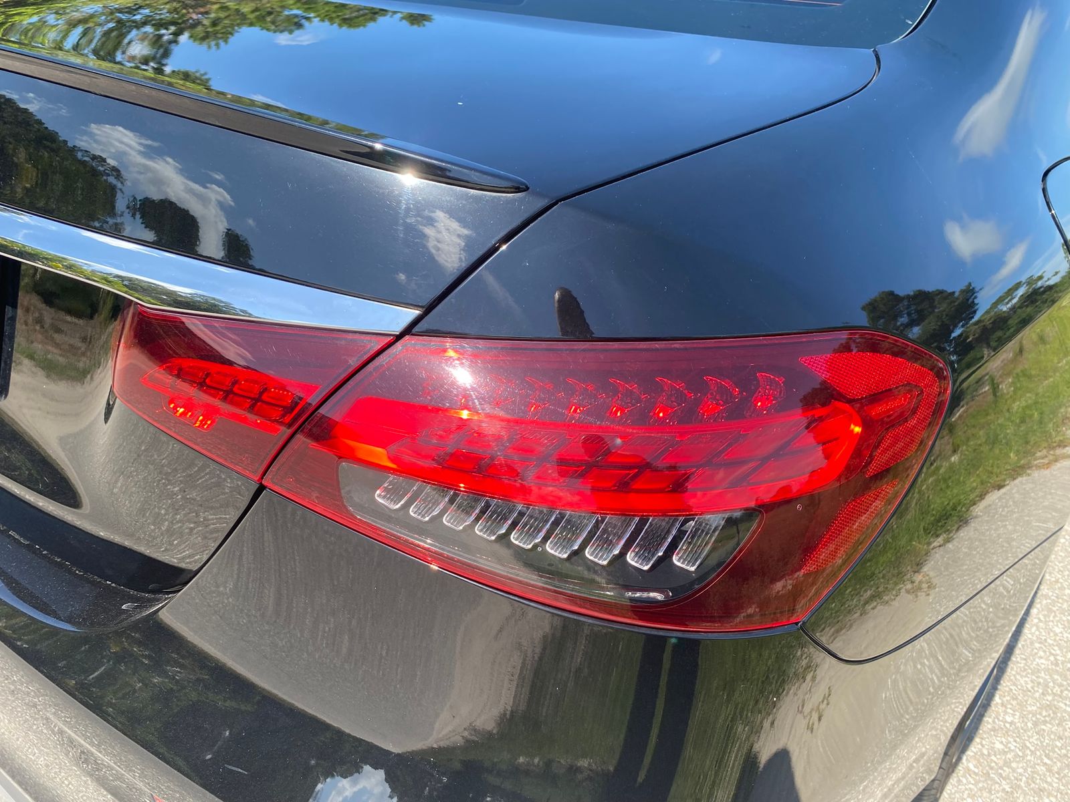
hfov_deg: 67.3
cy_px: 401
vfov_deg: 53.1
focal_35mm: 26
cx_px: 535
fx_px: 804
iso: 32
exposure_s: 1/678
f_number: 1.8
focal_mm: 4.25
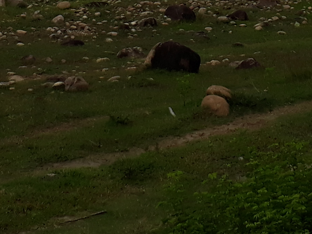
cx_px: 135
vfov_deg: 11.1
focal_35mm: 122
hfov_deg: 16.1
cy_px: -222
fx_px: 1099
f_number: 1.9
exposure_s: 1/4545
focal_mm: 3.6
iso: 40
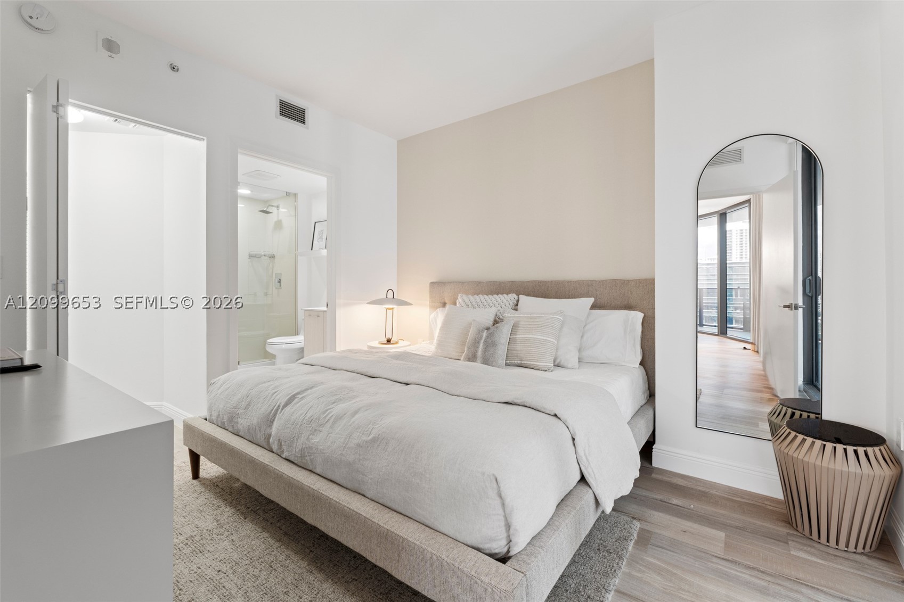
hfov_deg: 100.4
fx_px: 377
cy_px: 301
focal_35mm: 15
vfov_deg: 77.3
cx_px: 452
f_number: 9
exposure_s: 8
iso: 100
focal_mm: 10
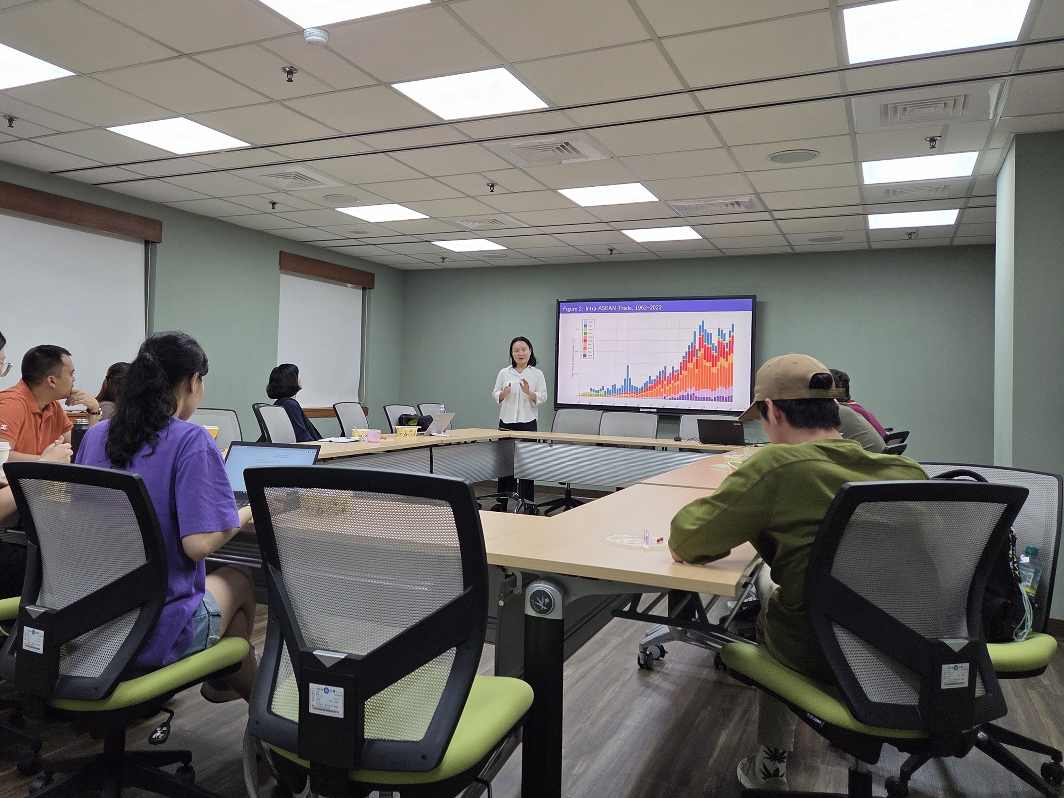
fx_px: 861
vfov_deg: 49.6
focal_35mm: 28
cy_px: 350
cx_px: 417
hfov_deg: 62.8
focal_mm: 5.4
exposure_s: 1/120
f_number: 1.8
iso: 80
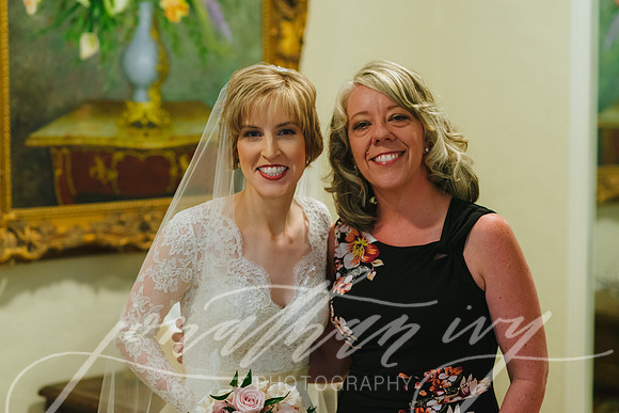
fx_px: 1462
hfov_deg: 23.9
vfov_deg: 16.1
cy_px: 206
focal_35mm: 85
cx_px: 310
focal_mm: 85
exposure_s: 1/80
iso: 1600
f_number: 2.8
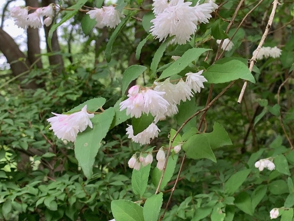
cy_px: 89
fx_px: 425
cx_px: 156
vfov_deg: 29.0
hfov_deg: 38.2
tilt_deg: +19.0
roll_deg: -0.6
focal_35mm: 50
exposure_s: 1/119
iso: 100
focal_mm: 4.25
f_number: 1.8
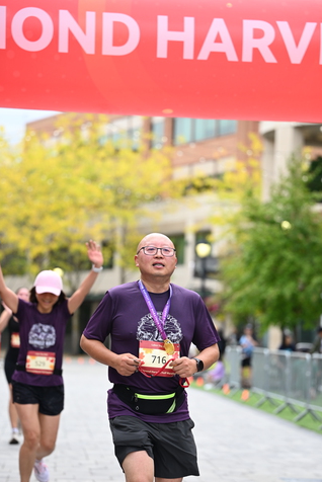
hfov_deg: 12.2
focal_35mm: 112
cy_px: 277
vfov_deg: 18.2
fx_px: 1500
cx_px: 169
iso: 640
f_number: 2.8
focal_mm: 97
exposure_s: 1/2000
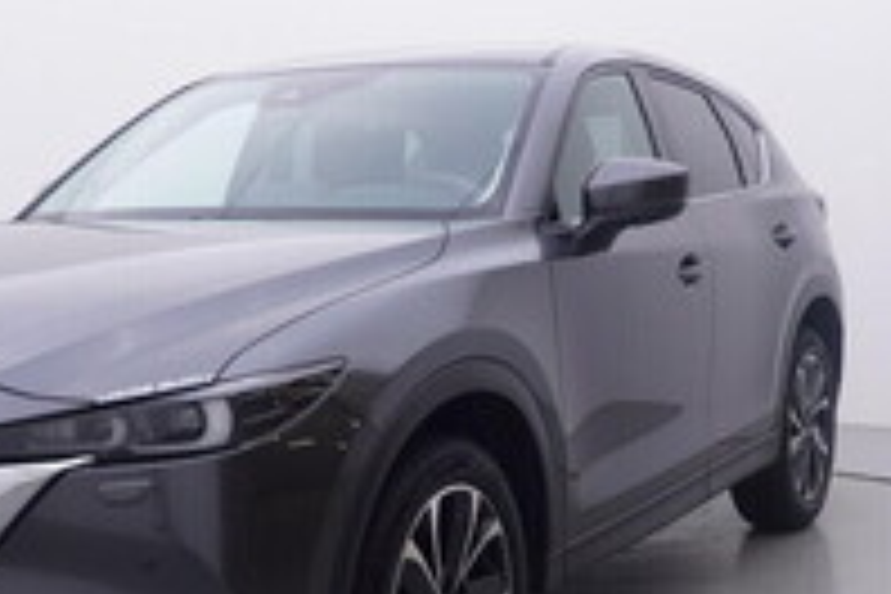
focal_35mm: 62
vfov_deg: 21.7
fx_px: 1544
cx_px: 412
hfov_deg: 32.2
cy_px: 380
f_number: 5
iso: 200
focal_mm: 15
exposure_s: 1/80
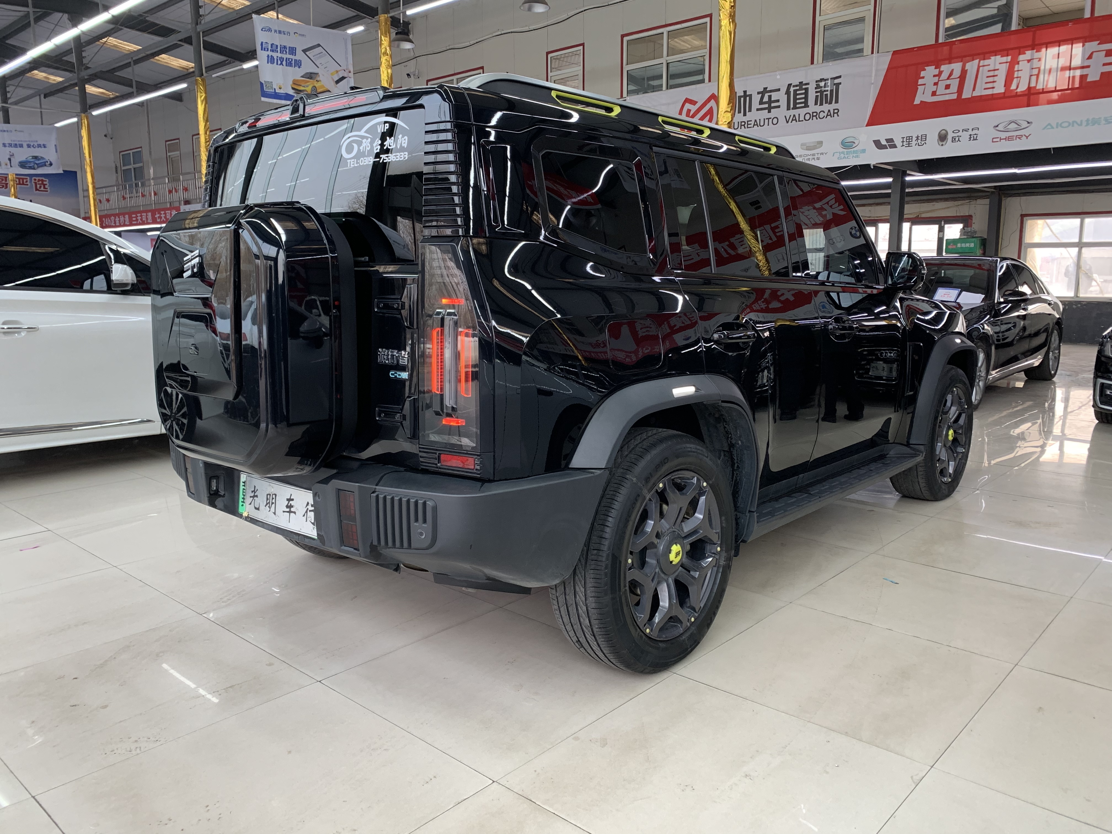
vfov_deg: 53.1
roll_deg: -0.8
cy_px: 417
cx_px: 556
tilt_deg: -8.3
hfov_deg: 67.3
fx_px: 835
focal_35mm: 26
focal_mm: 4.25
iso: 100
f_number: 1.8
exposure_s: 1/121
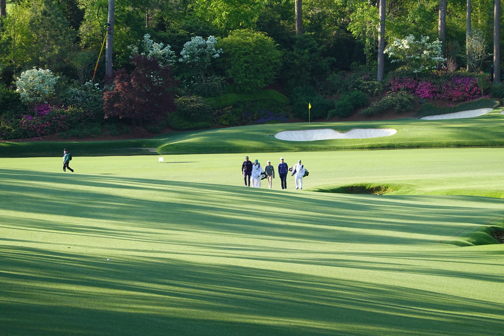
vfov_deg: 6.9
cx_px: 252
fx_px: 2800
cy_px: 168
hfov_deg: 10.3
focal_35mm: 200
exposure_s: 1/200
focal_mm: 72
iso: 160
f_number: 4.5
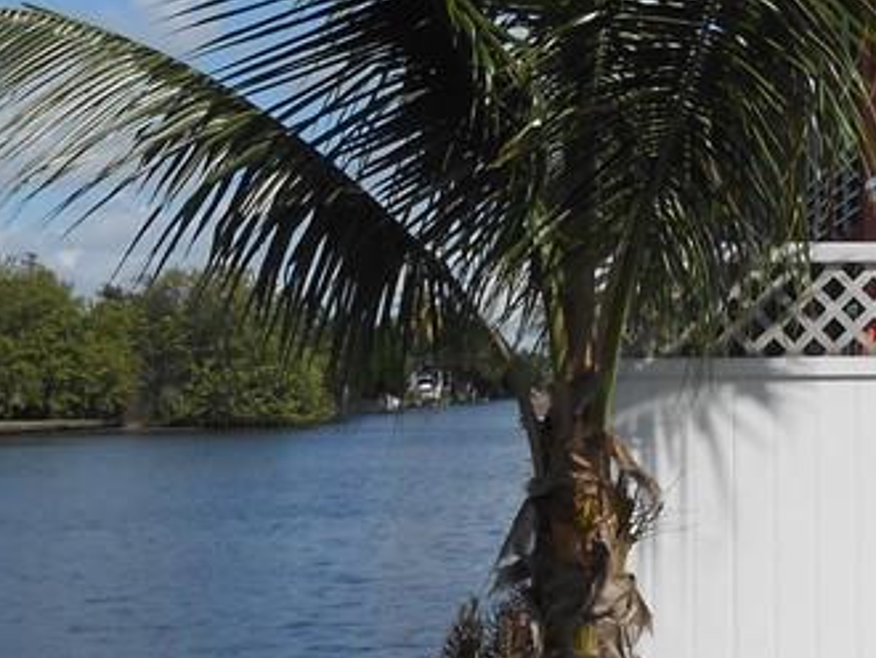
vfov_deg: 15.6
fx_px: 2355
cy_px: -11
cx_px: 828
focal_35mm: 93
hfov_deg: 20.5
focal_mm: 5.3
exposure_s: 1/1250
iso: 80
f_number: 3.8
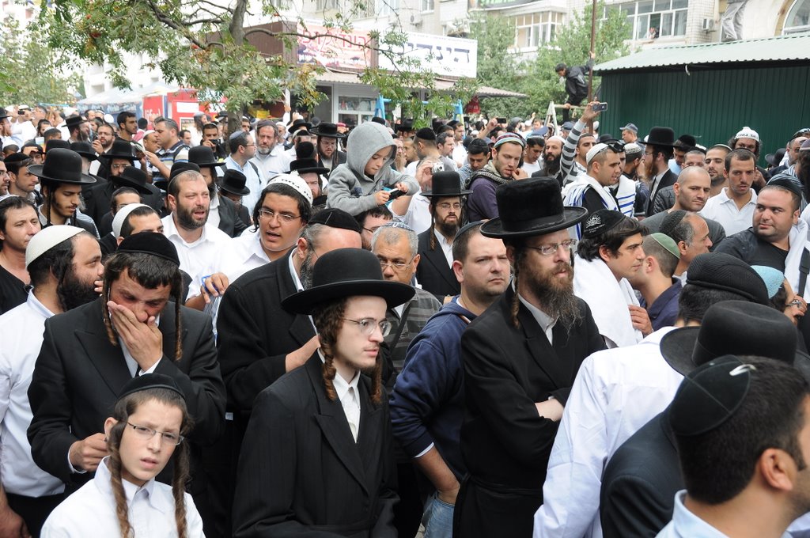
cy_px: 269
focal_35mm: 39
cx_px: 405
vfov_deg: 34.1
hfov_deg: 49.6
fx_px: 876
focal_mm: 26
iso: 250
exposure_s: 1/160
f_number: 6.3
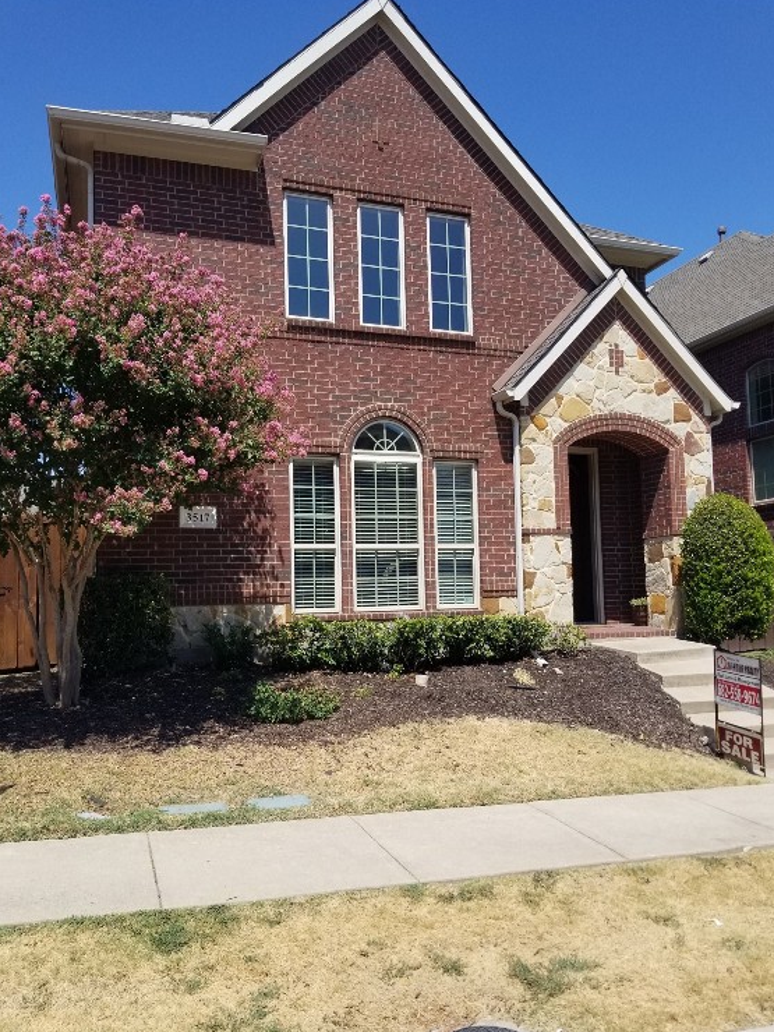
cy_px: 526
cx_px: 400
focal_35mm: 27
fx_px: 805
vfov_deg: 65.3
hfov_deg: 51.3
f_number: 1.7
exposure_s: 1/2560
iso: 50
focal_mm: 4.3
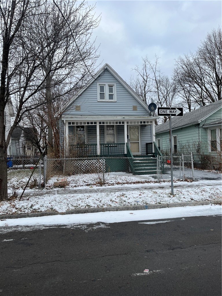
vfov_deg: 67.3
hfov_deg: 53.1
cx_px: 111
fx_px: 222
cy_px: 148
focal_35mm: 26
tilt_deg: +2.1
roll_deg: +1.1
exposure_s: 1/2410
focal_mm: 5.1
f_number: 1.6
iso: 50
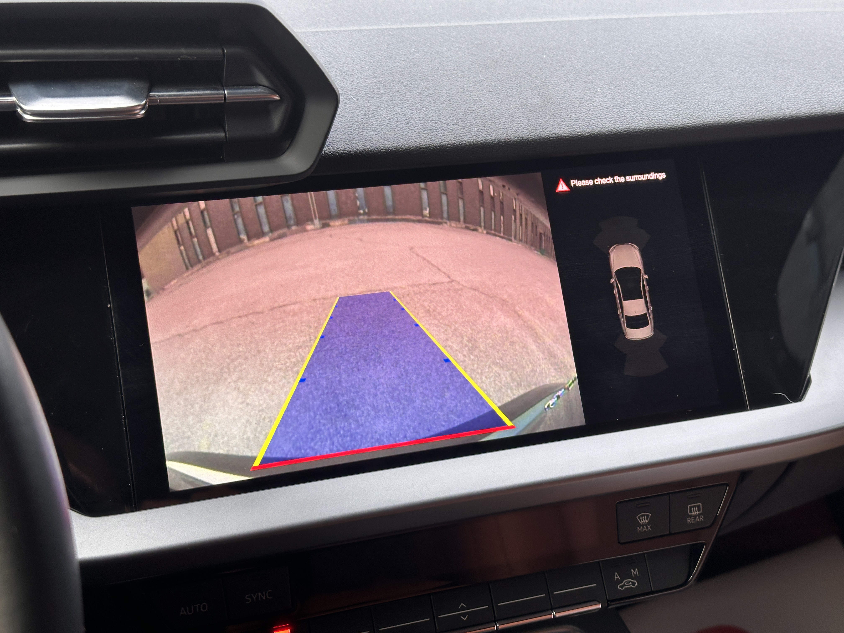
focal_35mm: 48
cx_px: 422
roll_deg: -0.7
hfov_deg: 39.7
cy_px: 316
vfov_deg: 30.3
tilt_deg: -22.2
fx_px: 1170
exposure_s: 1/98
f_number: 1.78
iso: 64
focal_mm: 6.86
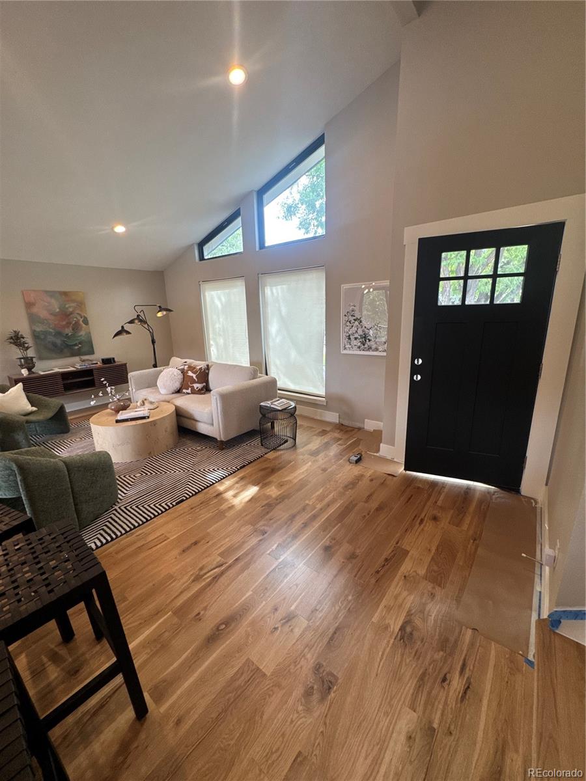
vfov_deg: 102.1
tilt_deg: -15.7
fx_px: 316
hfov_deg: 85.7
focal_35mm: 14
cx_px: 293
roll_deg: +2.4
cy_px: 390
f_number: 2.2
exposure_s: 1/120
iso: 125
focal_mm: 2.22
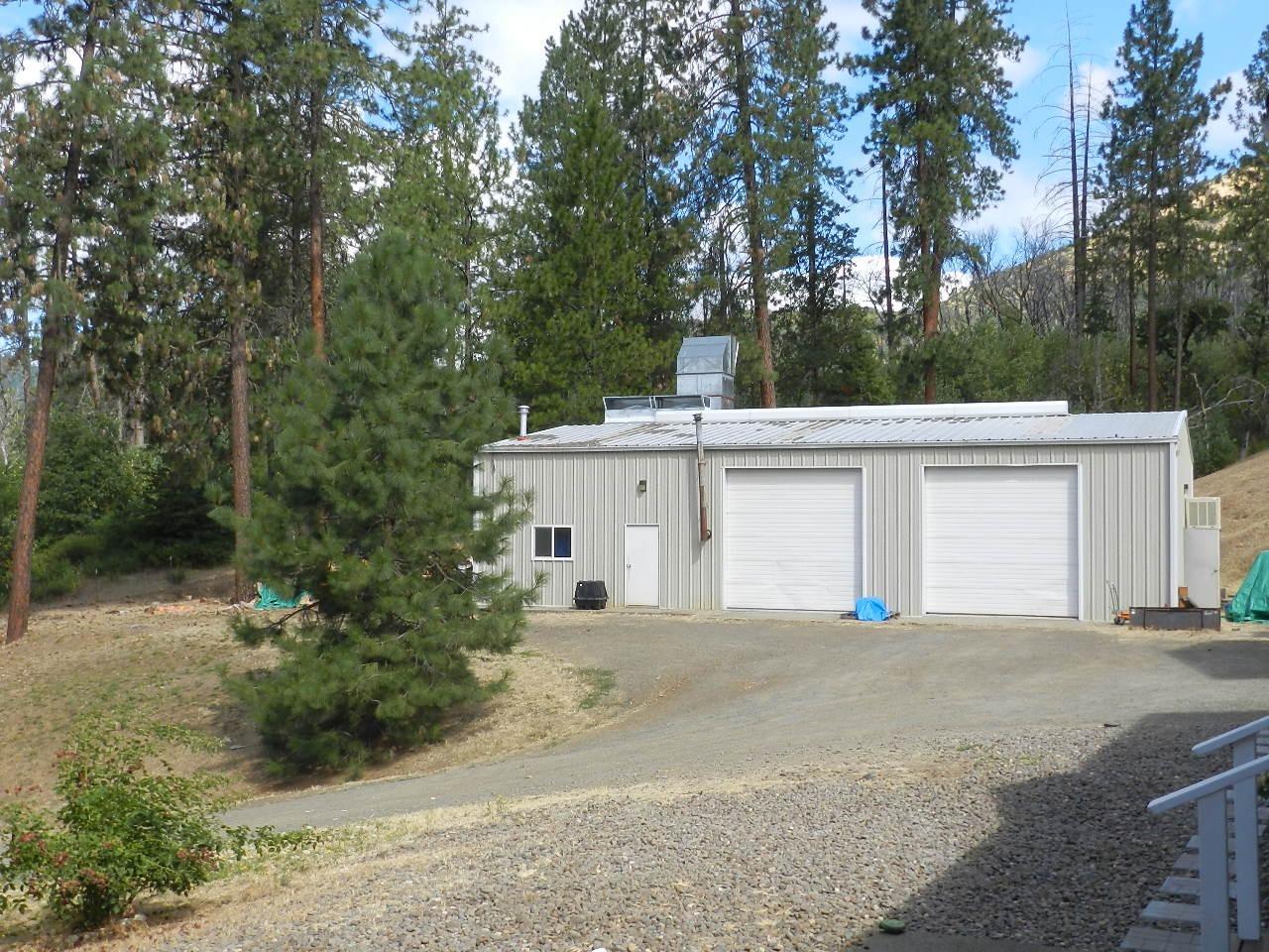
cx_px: 634
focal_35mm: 38
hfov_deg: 49.0
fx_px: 1393
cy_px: 476
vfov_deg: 37.7
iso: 160
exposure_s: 1/800
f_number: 4
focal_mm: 6.7
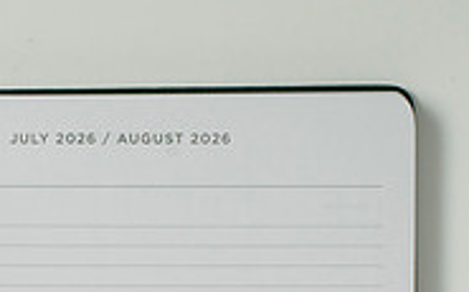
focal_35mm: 200
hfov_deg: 10.3
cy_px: 510
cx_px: -127
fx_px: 2552
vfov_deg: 6.4
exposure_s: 1/200
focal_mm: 50
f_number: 10
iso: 200
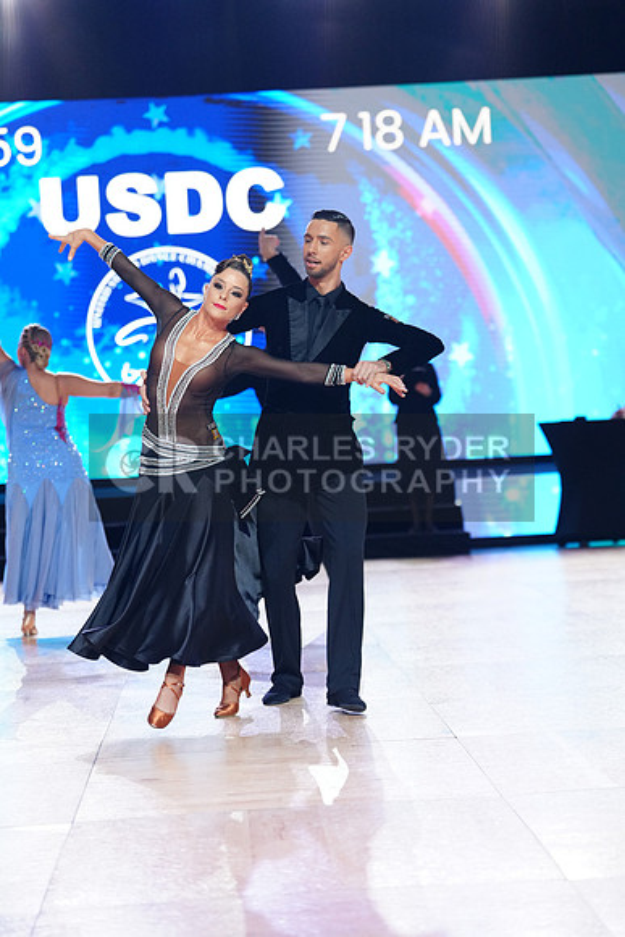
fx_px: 2186
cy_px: 468
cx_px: 312
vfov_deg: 24.2
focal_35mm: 84
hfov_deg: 16.3
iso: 2000
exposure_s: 1/500
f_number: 2.8
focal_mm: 84
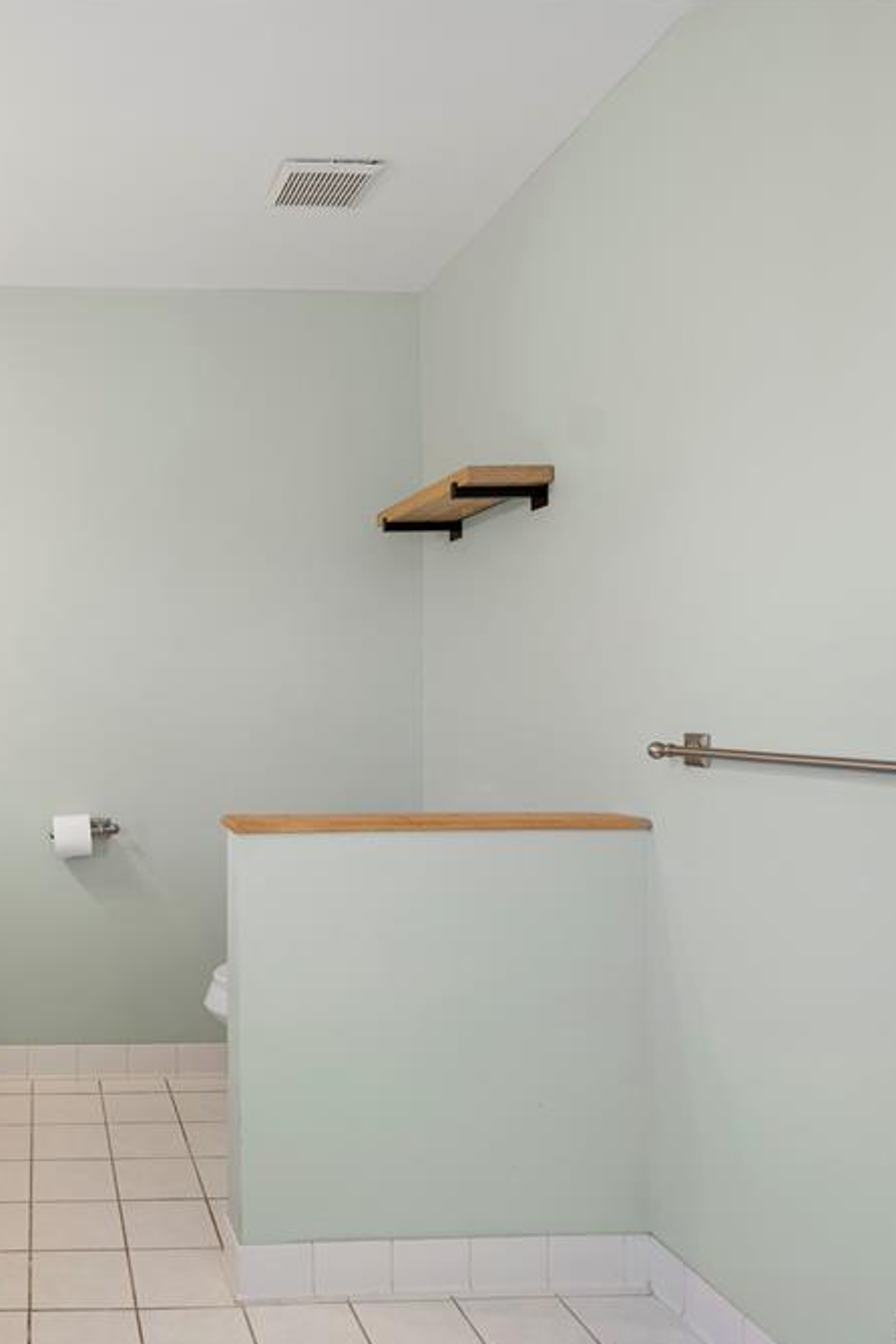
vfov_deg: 69.4
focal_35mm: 26
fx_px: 971
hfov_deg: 44.6
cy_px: 677
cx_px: 72
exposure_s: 1/4
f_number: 4
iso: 100
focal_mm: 17
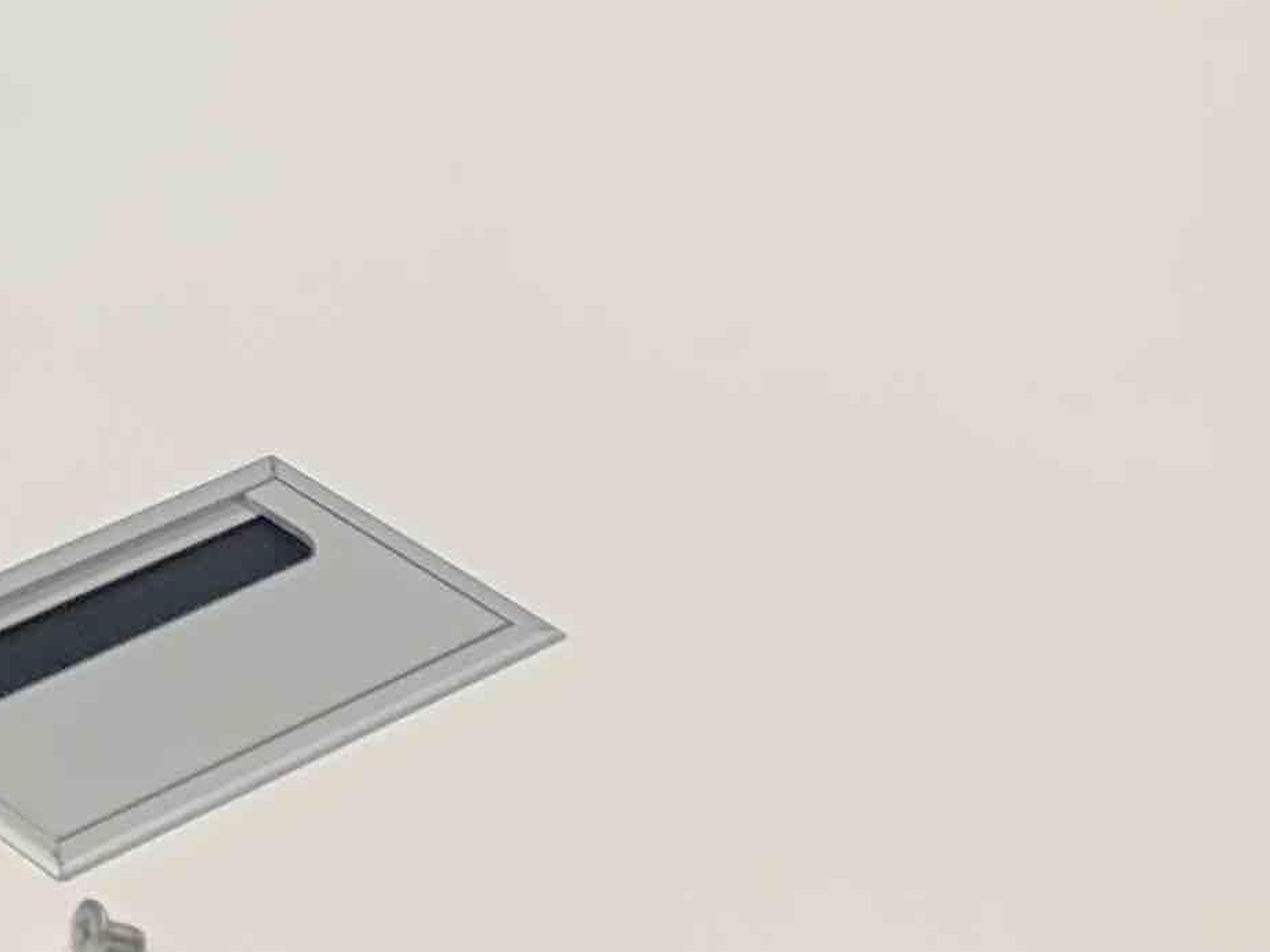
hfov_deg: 14.5
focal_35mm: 114
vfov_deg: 11.5
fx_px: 4182
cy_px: -1031
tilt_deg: -11.9
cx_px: -1227
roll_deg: -1.5
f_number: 1.8
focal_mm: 4.25
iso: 80
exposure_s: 1/100
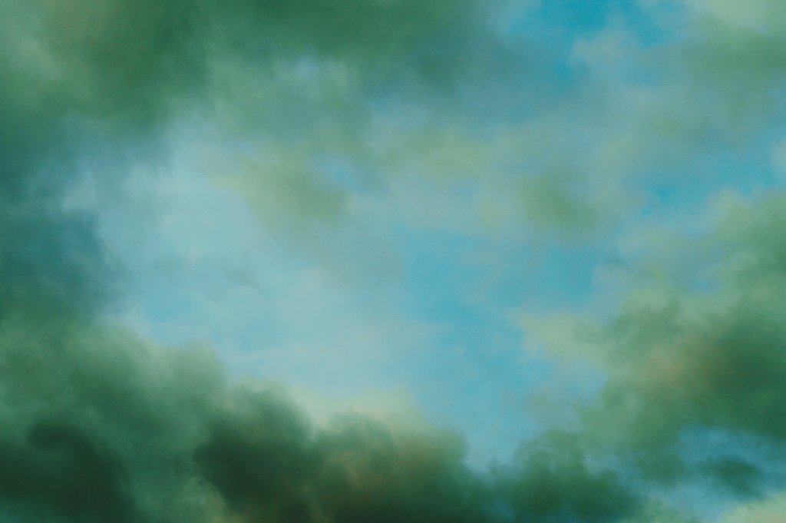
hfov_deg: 39.6
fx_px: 1091
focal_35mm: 50
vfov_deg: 26.9
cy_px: 262
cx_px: 393
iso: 400
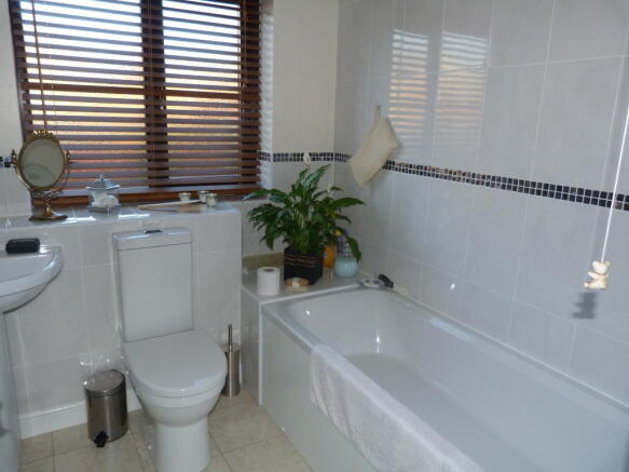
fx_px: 454
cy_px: 236
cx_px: 314
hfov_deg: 69.4
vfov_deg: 54.9
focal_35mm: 25
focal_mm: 4.5
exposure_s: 1/60
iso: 125
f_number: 2.8
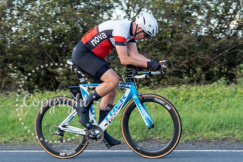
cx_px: 146
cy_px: 42
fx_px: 905
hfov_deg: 15.3
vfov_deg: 10.2
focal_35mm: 134
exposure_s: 1/640
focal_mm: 79
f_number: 3.2
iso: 500
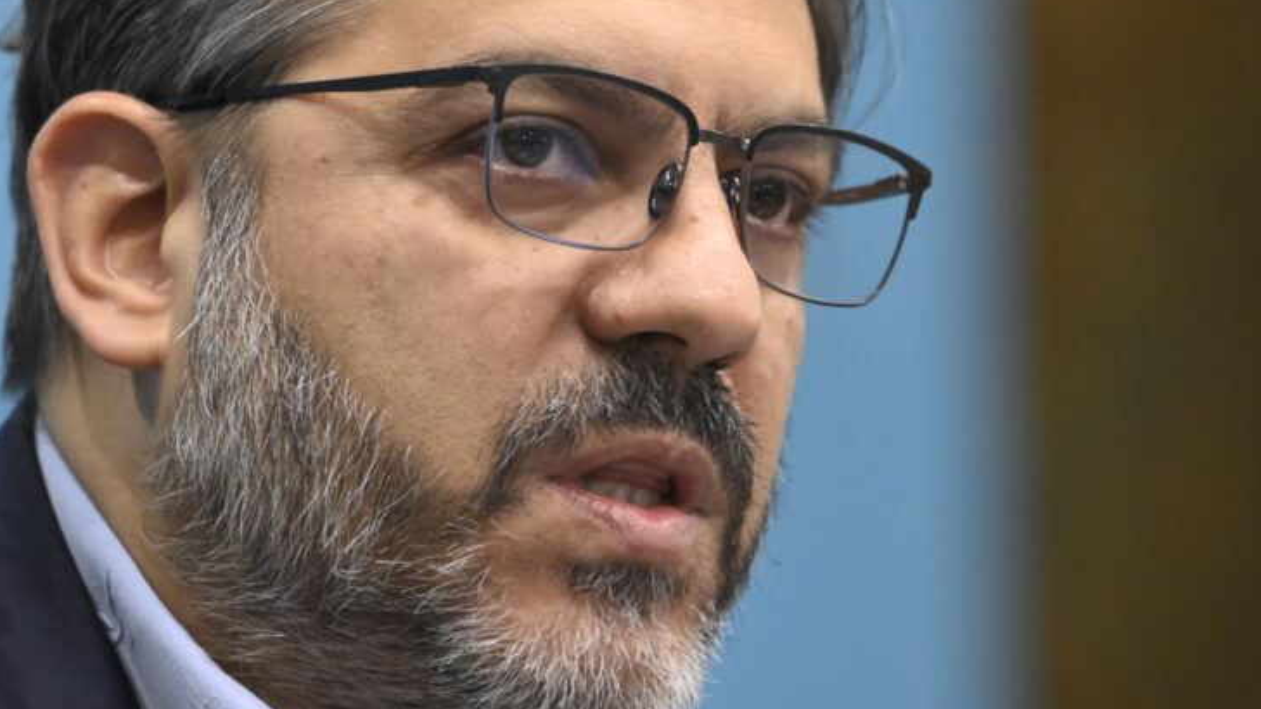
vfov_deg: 4.0
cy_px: 233
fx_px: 10265
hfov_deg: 7.0
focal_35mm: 307
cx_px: 502
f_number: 3.5
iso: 4000
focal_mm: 200
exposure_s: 1/323
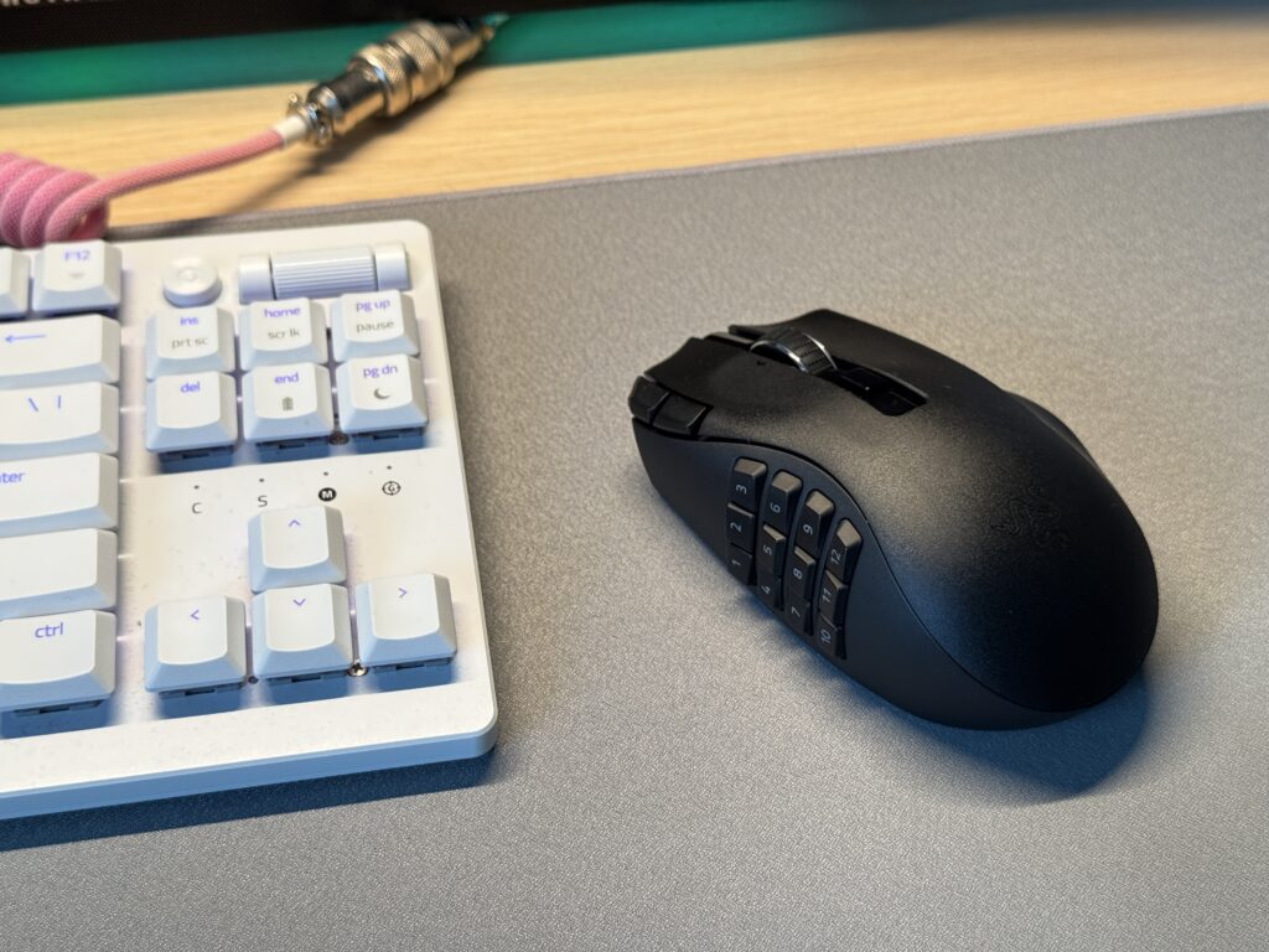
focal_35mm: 48
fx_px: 1760
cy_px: 476
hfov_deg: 39.7
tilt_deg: -47.0
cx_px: 634
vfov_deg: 30.3
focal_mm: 6.76
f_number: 1.78
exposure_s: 1/60
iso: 250
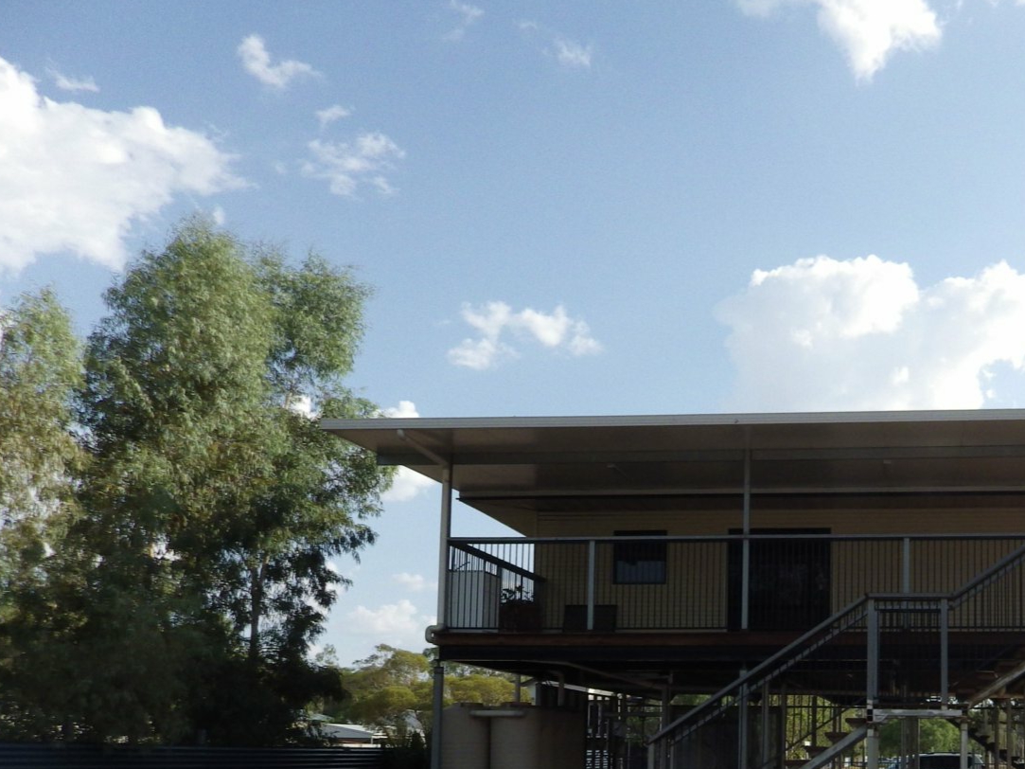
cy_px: 659
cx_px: 838
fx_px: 1155
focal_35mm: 39
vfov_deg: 35.1
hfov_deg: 45.2
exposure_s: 1/1250
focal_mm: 4
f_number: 3.1
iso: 100
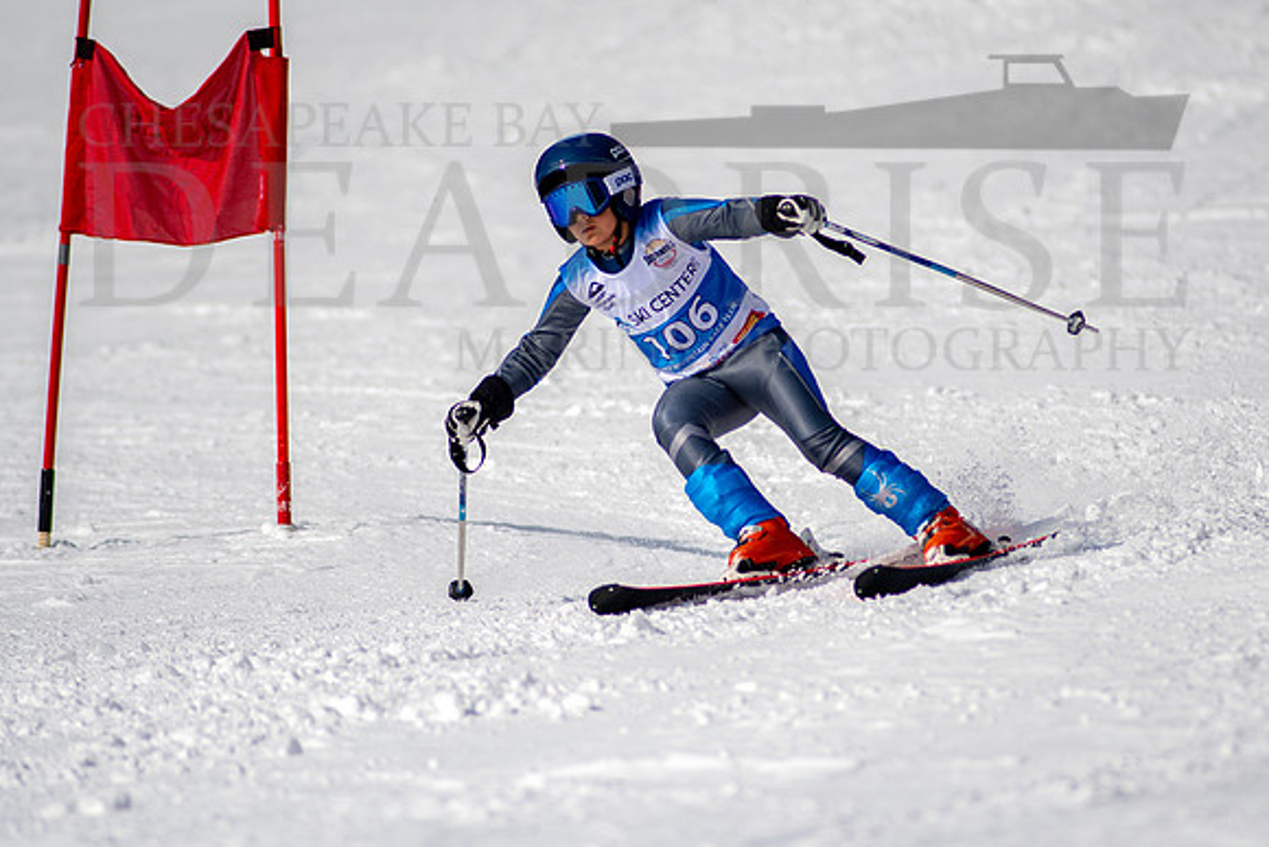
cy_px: 426
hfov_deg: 3.9
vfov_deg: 2.6
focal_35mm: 535
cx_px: 694
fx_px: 18868
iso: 100
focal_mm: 300
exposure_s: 1/6400
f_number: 2.8
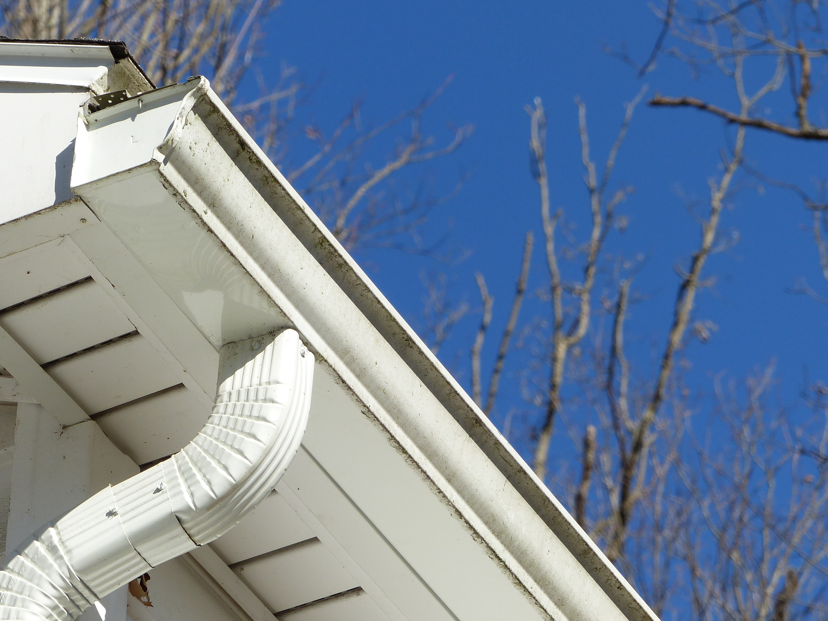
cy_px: 347
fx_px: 6459
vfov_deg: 5.5
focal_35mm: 270
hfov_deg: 7.3
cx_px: 359
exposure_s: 1/1300
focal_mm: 39.8
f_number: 4
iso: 100
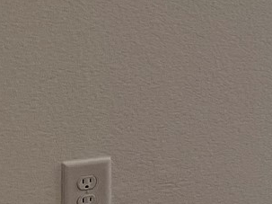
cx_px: 813
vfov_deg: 8.3
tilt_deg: -8.5
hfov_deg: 9.1
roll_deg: -4.8
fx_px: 1382
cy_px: -95
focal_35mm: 176
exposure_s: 1/165
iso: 50
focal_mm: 5.7
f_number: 1.5
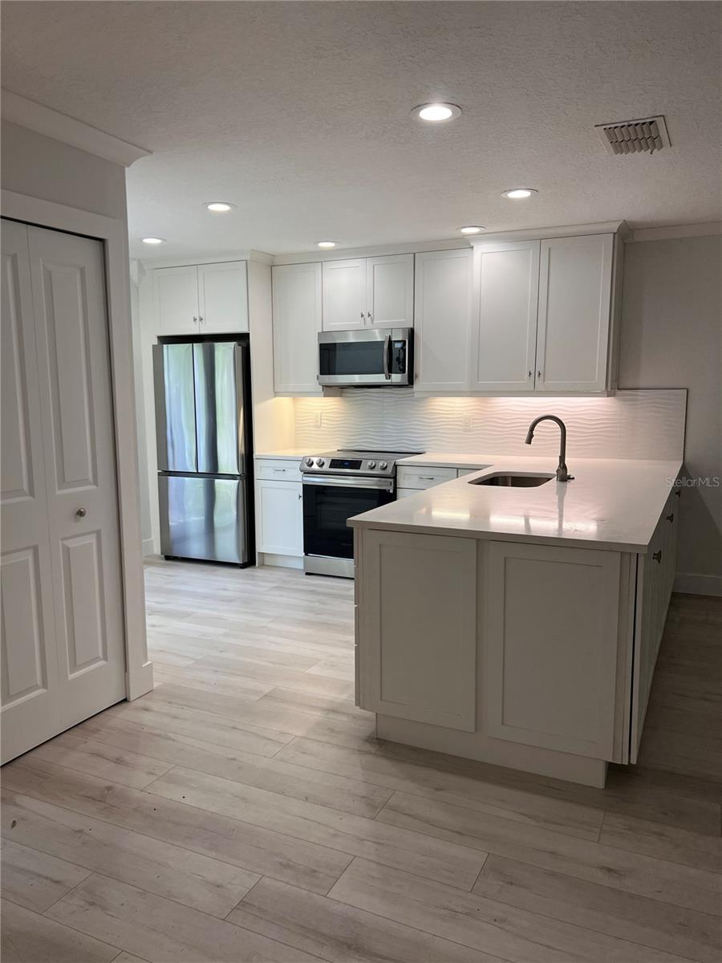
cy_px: 482
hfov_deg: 53.1
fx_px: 723
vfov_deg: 67.3
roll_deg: +1.1
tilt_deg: -7.3
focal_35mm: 26
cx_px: 361
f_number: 1.5
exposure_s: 1/120
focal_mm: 5.7
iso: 50
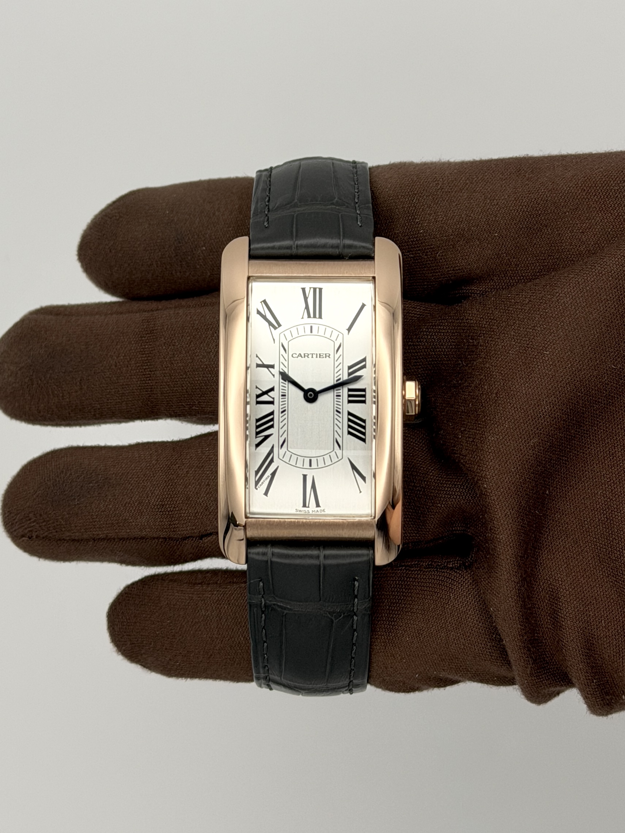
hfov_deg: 30.3
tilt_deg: -76.7
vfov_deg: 39.7
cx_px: 312
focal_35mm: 48
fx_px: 1156
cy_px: 416
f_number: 1.78
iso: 64
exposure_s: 1/366
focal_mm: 6.76
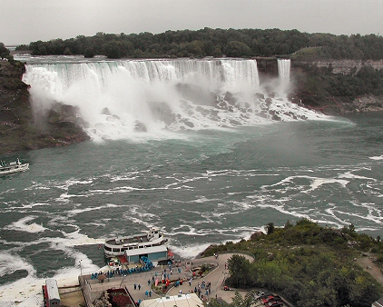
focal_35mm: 45
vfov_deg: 33.4
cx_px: 175
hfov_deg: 41.1
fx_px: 510
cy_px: 169
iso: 100
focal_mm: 8
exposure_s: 1/132
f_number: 7.6
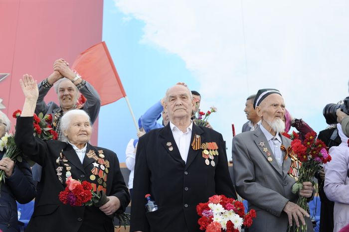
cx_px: 174
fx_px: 484
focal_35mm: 50
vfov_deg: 27.0
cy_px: 116
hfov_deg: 39.6
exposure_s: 1/250
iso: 200
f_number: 4.5
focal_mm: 50
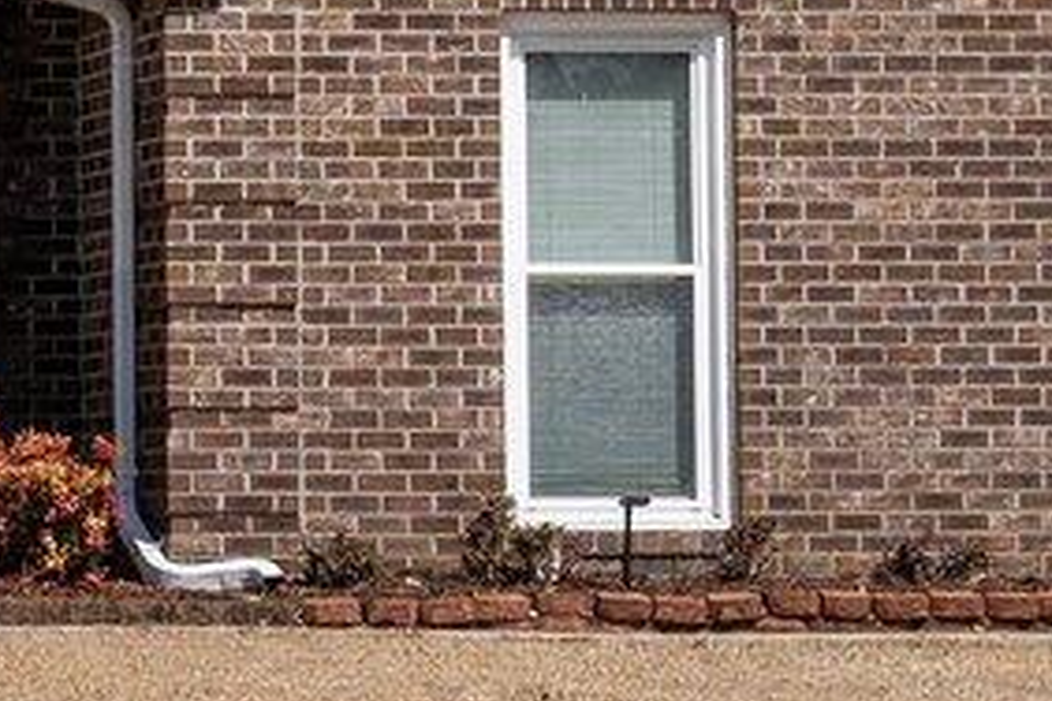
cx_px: -768
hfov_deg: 9.7
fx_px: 5932
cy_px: 162
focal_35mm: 203
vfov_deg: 6.8
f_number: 7.1
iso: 125
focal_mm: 28
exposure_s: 1/800
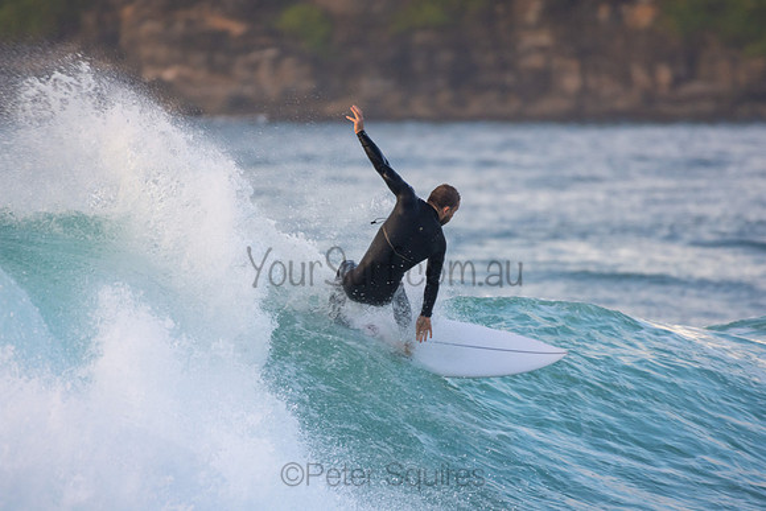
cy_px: 256
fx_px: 15961
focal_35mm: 750
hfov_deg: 2.7
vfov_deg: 1.8
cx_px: 383
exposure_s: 1/500
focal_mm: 500
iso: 560
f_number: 5.6
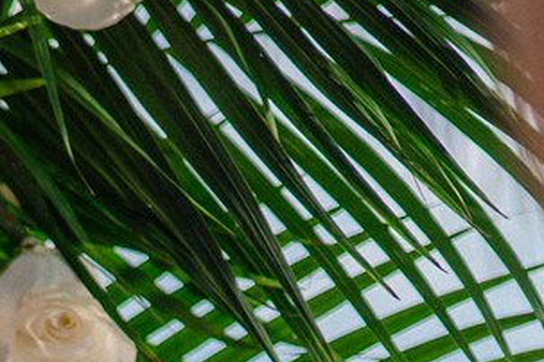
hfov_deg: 5.3
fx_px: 5848
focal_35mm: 387
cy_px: 1049
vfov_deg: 3.5
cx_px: -233
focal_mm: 50
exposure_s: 1/3200
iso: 400
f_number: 2.2
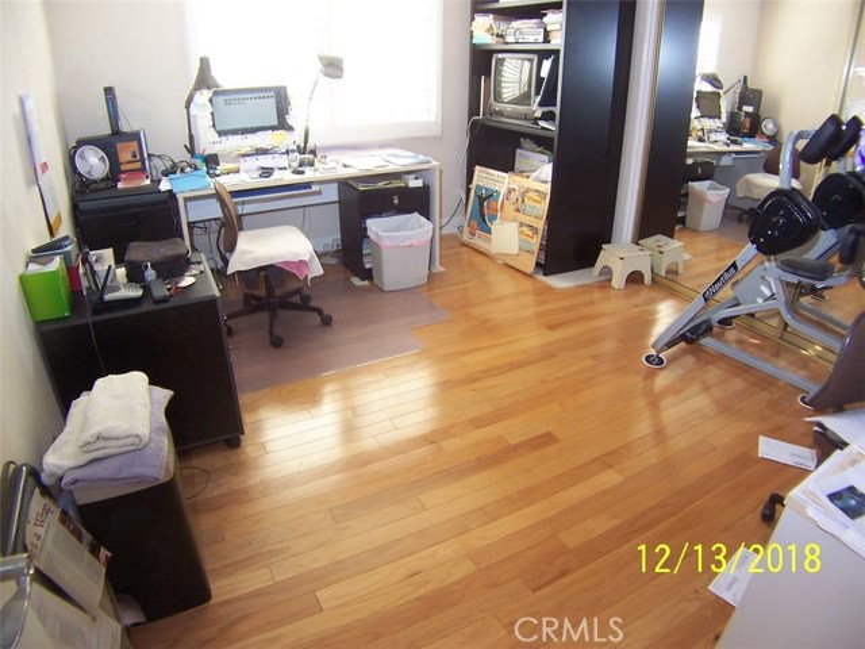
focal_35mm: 33
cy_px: 324
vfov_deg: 42.9
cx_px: 432
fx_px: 825
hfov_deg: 55.4
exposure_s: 1/60
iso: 140
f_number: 2.8
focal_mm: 5.5
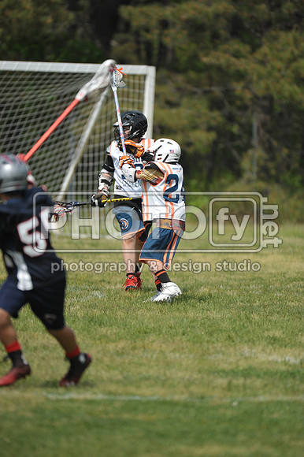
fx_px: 5072
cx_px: 152
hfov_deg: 3.4
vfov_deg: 5.2
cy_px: 228
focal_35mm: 400
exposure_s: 1/4000
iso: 640
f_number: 4
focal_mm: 400
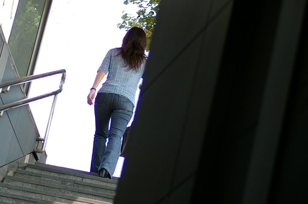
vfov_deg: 10.1
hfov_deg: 15.2
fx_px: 1154
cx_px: 154
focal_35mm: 135
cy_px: 102
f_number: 4
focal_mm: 90
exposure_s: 1/180
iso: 200
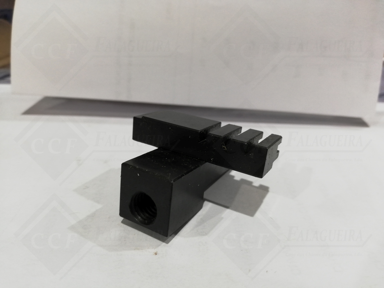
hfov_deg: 67.3
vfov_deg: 53.1
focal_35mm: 26
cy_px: 144
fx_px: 288
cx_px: 192
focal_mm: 3.81
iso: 200
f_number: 2.2
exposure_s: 1/33.3
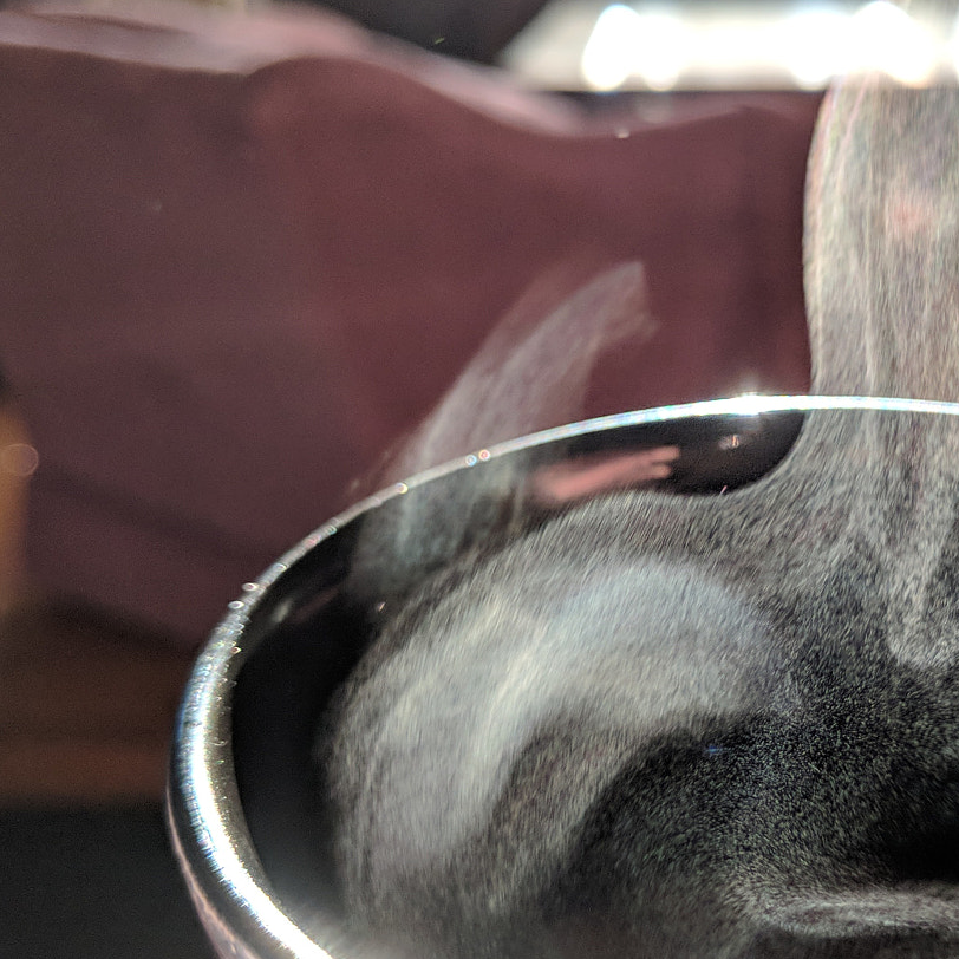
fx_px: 1473
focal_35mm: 47
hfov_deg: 35.0
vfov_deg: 35.8
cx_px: 756
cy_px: 622
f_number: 1.8
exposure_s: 1/144
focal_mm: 4.44
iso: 57
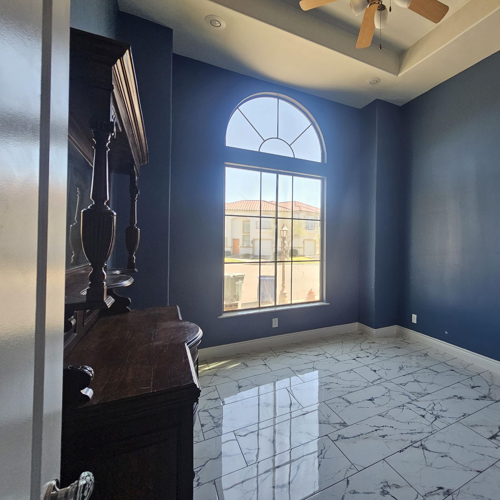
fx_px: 261
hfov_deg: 84.6
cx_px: 331
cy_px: 242
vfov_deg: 87.4
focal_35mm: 16
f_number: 2.2
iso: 250
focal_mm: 2.2
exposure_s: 1/60
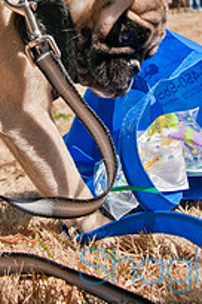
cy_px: 7
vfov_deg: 33.0
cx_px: 91
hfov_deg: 24.1
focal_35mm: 56
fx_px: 474
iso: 400
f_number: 5
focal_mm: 17
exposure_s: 1/2000
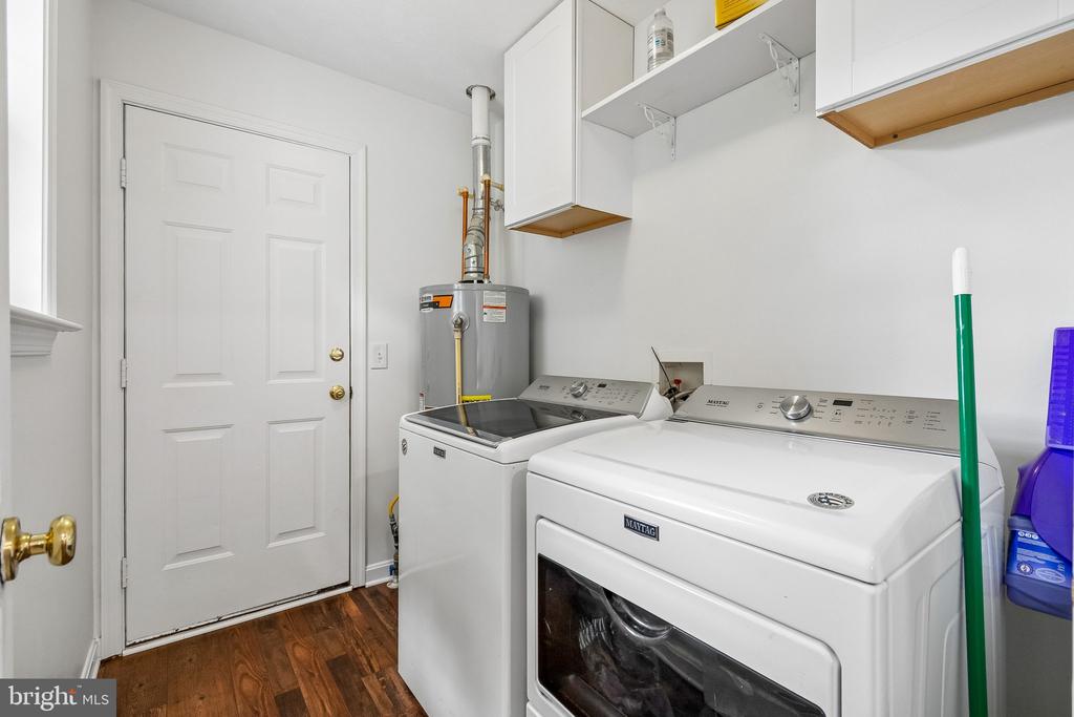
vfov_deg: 77.3
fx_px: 448
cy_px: 358
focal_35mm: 15
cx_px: 537
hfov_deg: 100.4
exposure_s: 1/30
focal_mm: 10
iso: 400
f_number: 5.6
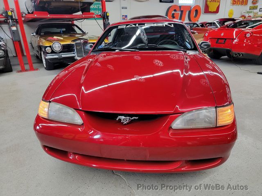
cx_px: 131
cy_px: 98
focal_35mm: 24
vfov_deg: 56.8
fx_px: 182
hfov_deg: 71.6
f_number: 1.8
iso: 320
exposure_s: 1/40
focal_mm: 6.7
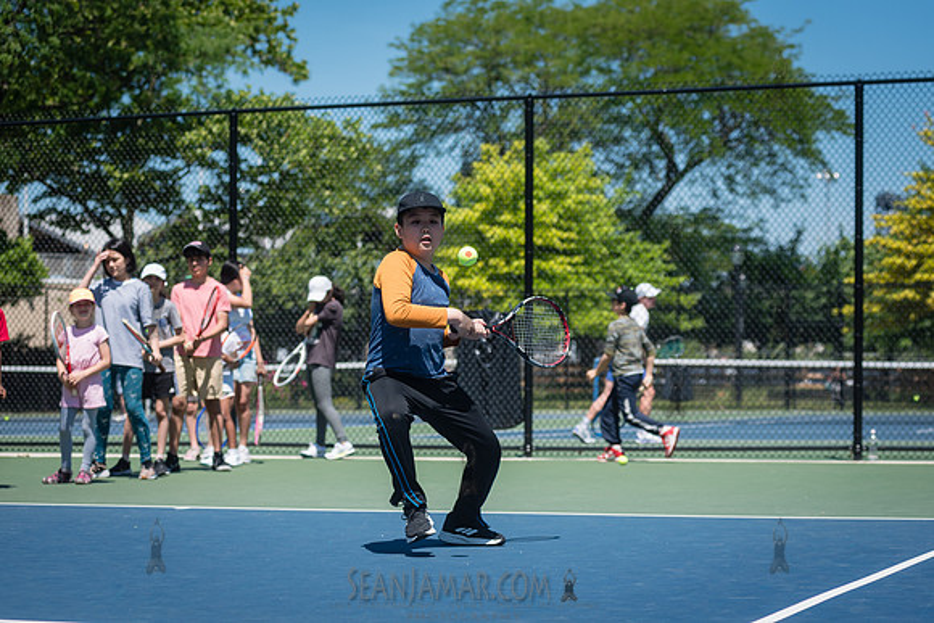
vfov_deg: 15.4
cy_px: 312
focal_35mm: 89
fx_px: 2306
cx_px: 476
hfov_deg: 22.9
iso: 200
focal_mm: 86
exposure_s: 1/1250
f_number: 4.5
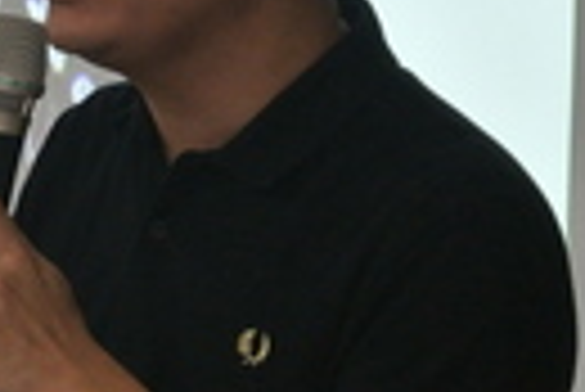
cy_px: 214
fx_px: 5059
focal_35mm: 311
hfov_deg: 6.5
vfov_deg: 4.4
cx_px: -266
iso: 560
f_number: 5.6
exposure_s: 1/30
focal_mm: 30
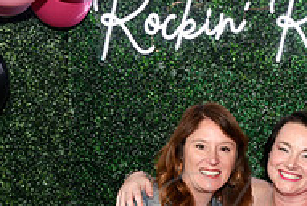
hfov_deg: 21.5
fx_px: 803
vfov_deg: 14.2
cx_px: 225
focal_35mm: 94
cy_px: 237
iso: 500
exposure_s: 1/60
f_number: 6.3
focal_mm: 31
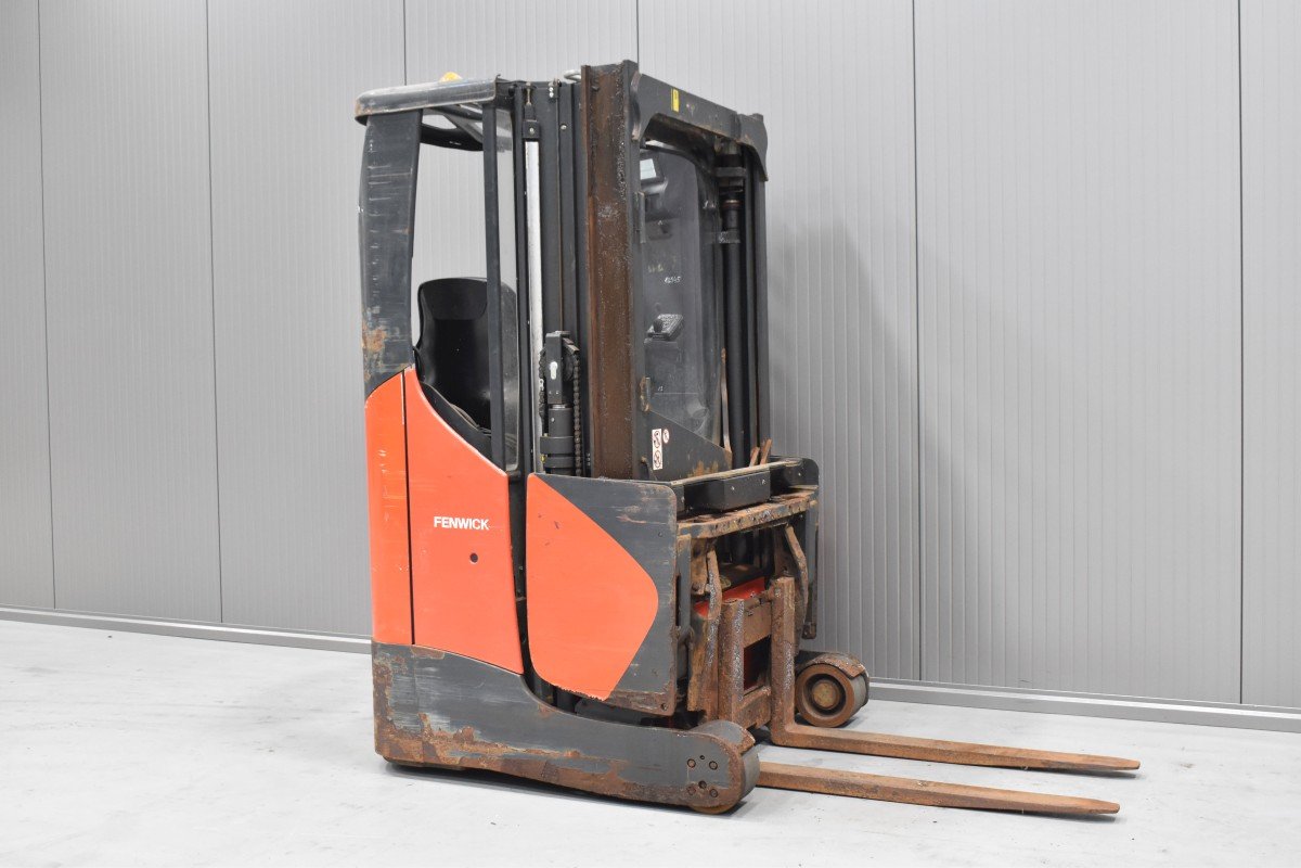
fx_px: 1464
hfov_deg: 47.9
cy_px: 434
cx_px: 650
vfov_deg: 33.0
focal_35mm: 40
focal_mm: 27
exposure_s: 1/20
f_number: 5.6
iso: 1600
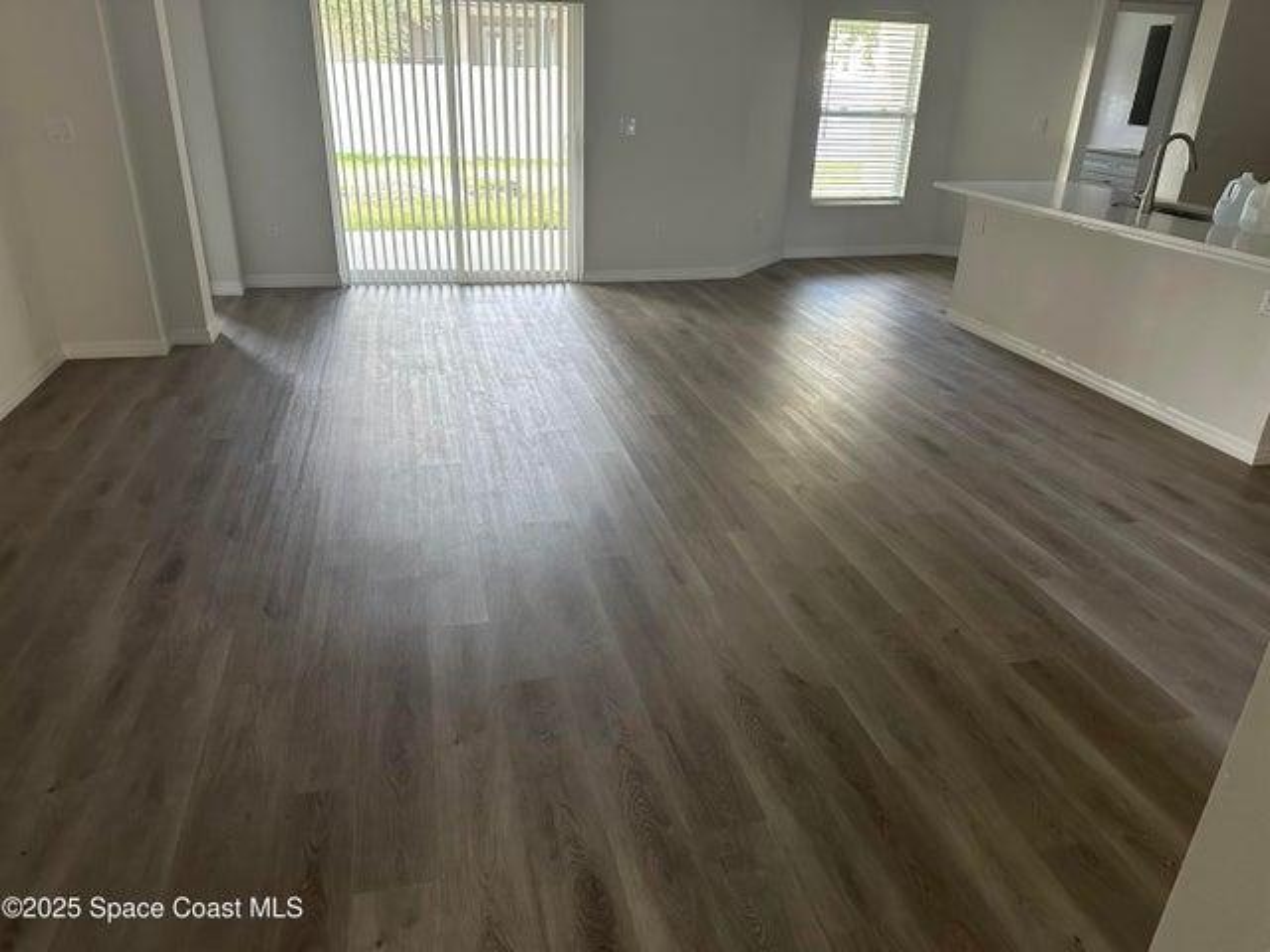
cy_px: 476
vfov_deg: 56.8
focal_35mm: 24
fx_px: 881
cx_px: 635
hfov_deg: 71.6
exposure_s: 1/60
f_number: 1.78
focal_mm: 6.86
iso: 400
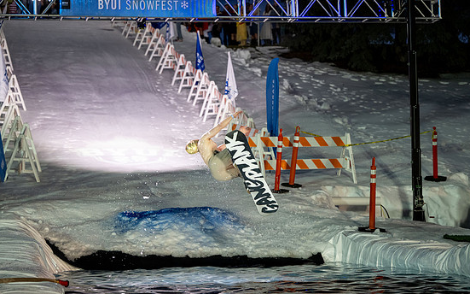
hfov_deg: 20.4
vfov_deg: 12.8
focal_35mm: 102
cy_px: 158
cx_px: 241
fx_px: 1306
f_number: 2.8
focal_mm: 95
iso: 1600
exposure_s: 1/640
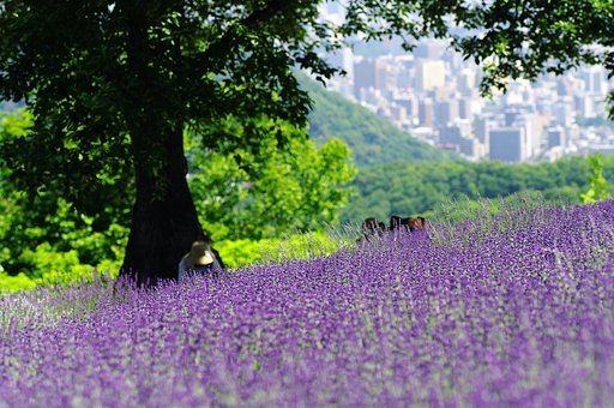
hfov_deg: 15.2
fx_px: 2300
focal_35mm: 135
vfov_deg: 10.1
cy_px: 204
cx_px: 307
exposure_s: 1/200
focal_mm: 90
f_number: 5
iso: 200
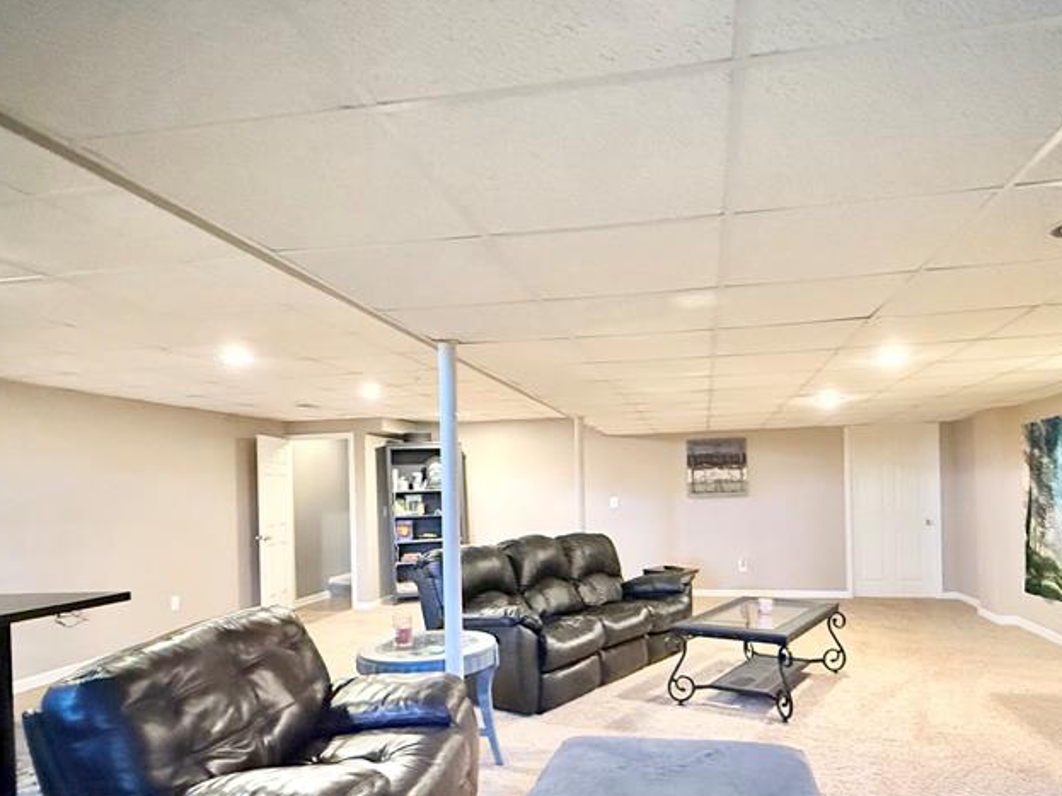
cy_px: 493
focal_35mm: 23
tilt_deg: +1.0
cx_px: 581
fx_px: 705
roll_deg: +1.6
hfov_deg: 73.8
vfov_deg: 58.2
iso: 1250
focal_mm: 2.22
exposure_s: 1/60
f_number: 2.2
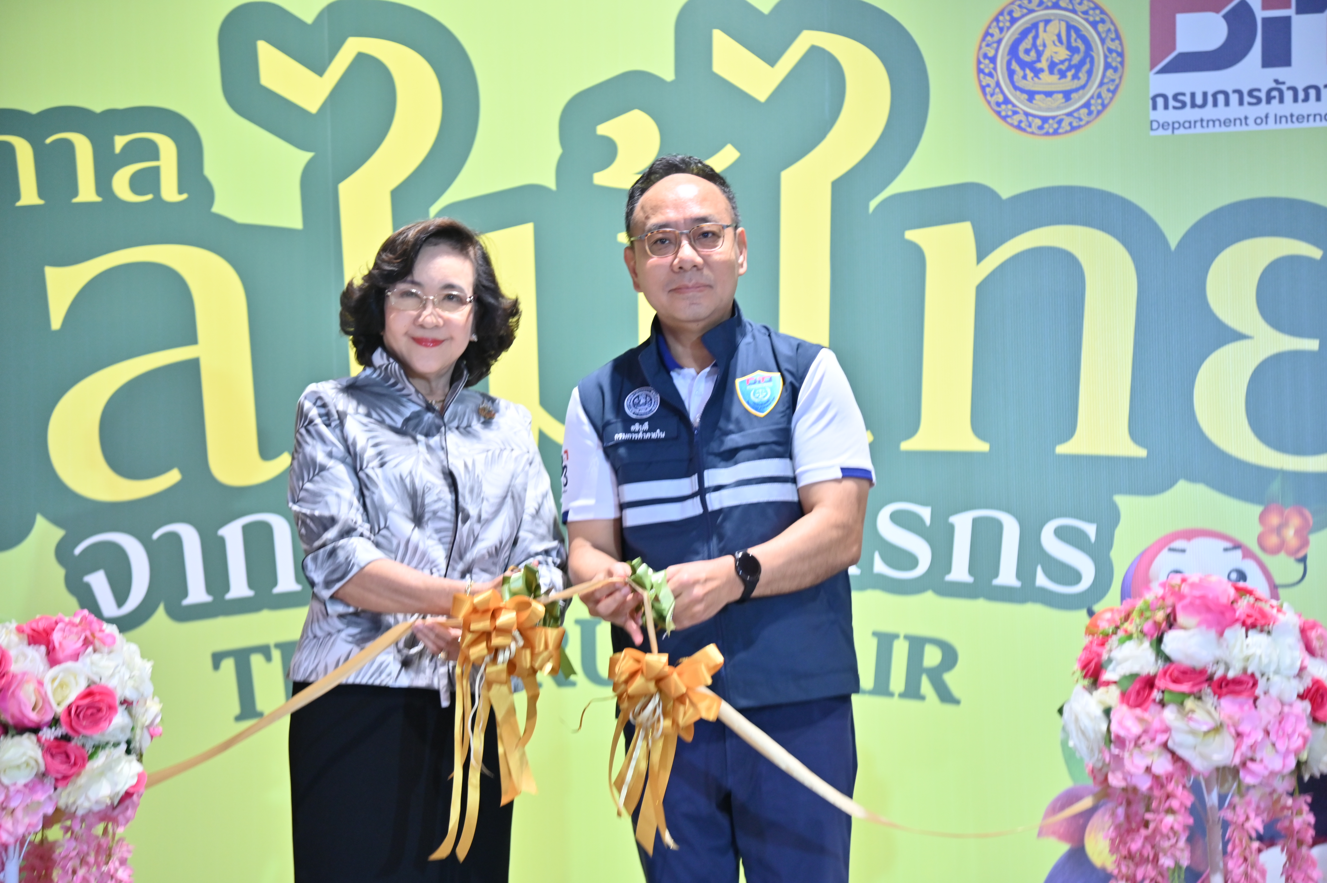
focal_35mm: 95
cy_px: 442
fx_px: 3499
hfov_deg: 21.5
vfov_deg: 14.4
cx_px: 664
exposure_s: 1/125
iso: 1250
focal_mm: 95
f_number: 4
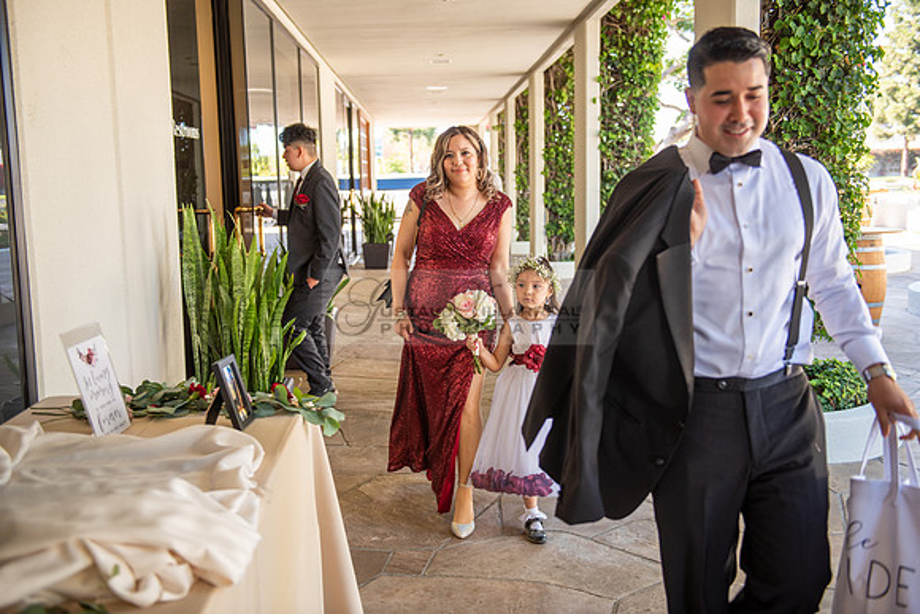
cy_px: 307
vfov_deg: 35.1
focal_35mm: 38
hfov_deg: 50.7
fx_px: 971
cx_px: 460
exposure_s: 1/160
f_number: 3.2
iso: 200
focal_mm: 38
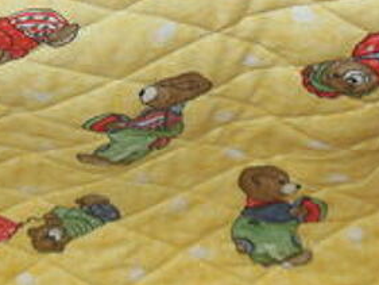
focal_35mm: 89
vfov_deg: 16.5
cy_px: 62
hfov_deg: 21.7
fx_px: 975
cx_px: 65
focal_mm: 4.5
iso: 125
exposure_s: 1/25
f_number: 3.2
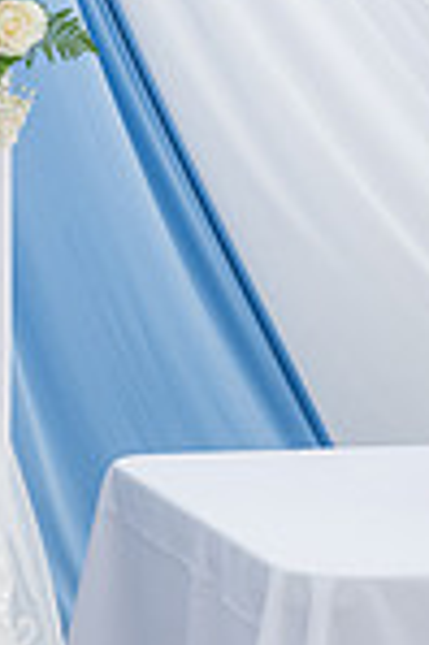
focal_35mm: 156
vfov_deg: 13.1
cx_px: -641
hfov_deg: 8.0
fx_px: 2795
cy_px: 149
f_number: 6.3
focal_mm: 40
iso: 200
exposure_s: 1/125
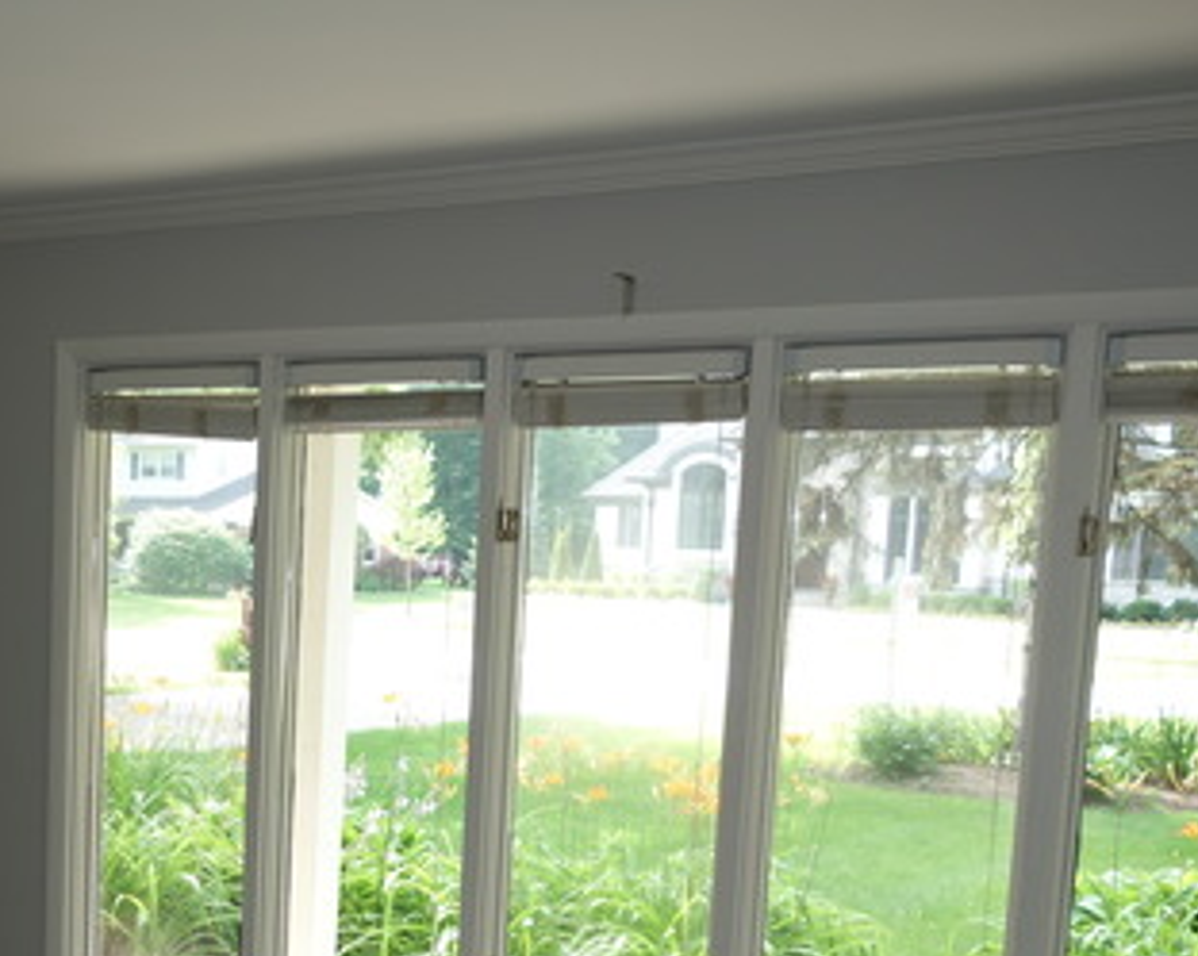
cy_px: 804
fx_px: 1913
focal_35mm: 54
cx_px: 77
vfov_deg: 27.3
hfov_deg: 32.7
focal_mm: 10.4
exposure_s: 1/100
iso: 125
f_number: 3.2
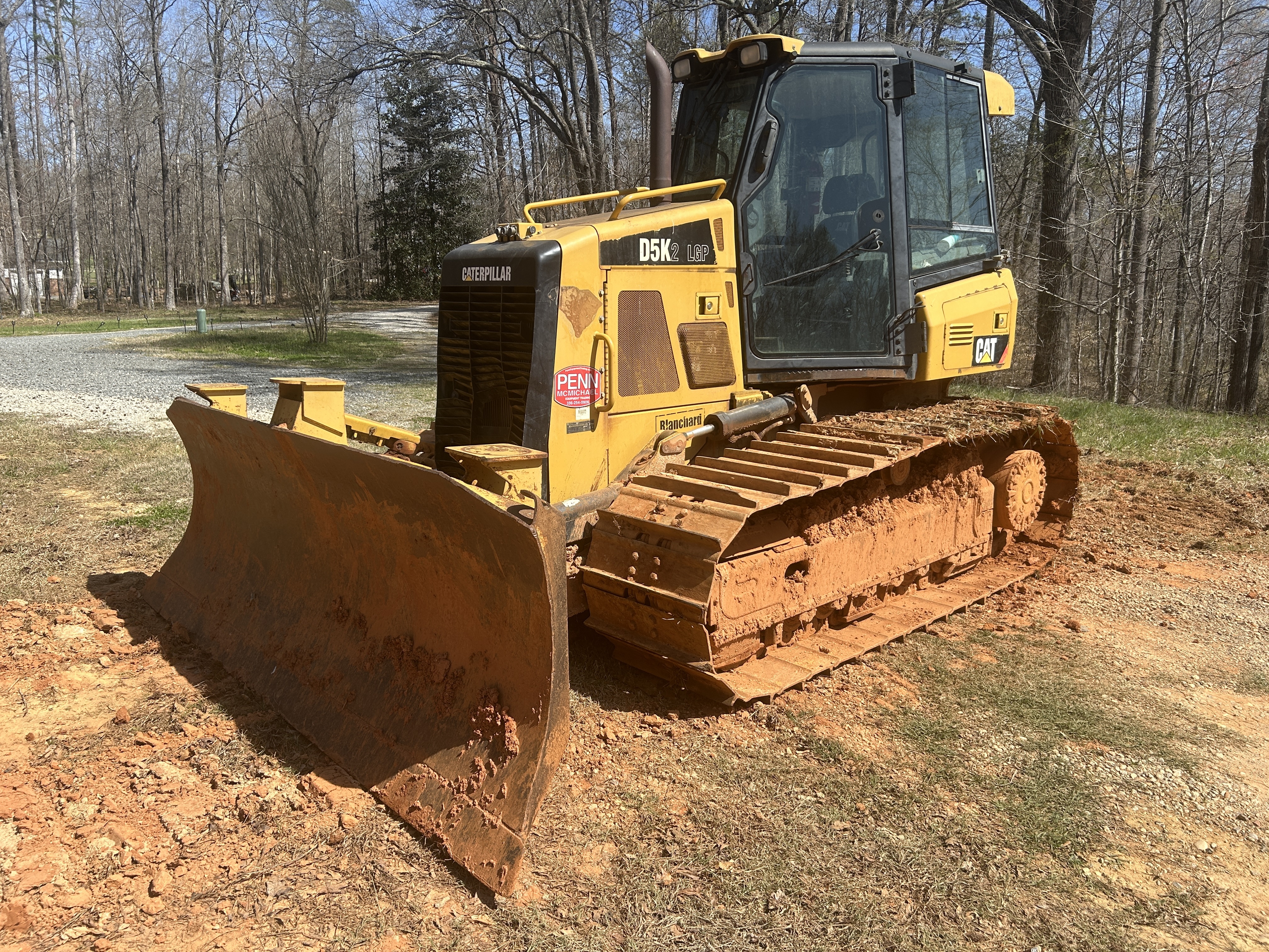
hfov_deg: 67.3
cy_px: 476
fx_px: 953
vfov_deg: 53.1
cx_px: 634
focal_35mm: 26
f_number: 1.5
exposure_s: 1/2915
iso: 50
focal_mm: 5.7
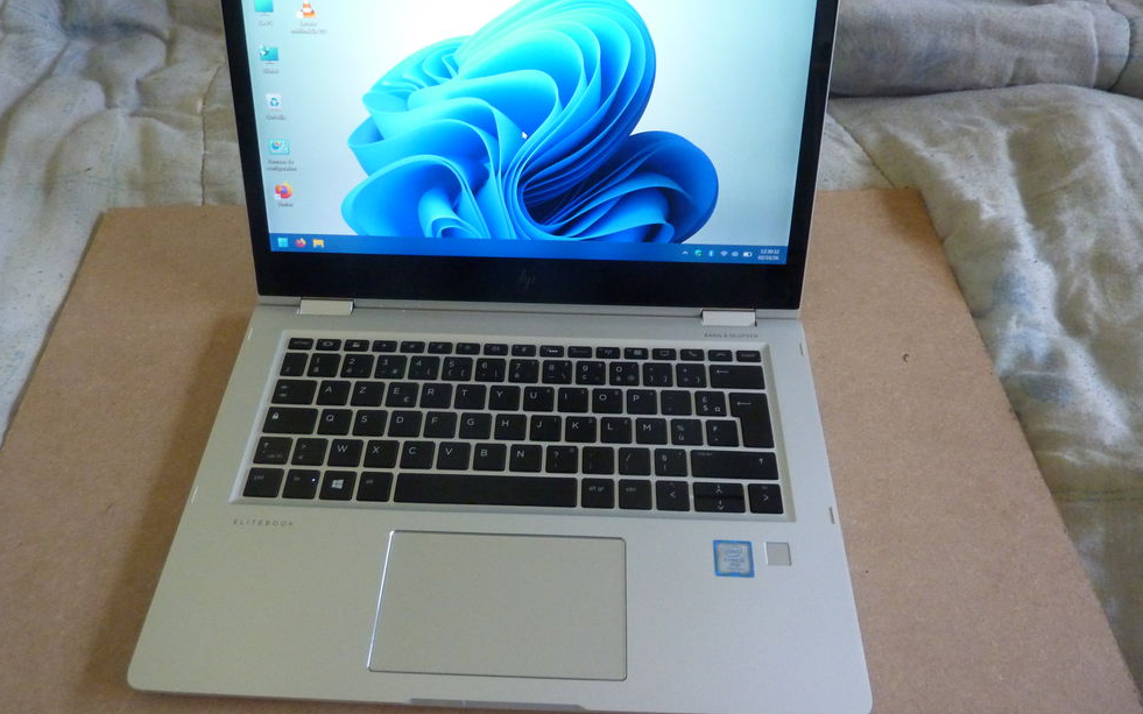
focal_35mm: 27
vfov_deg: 45.9
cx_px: 567
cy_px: 309
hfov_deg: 68.4
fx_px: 841
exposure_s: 1/20
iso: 400
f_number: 3.3
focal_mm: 4.1
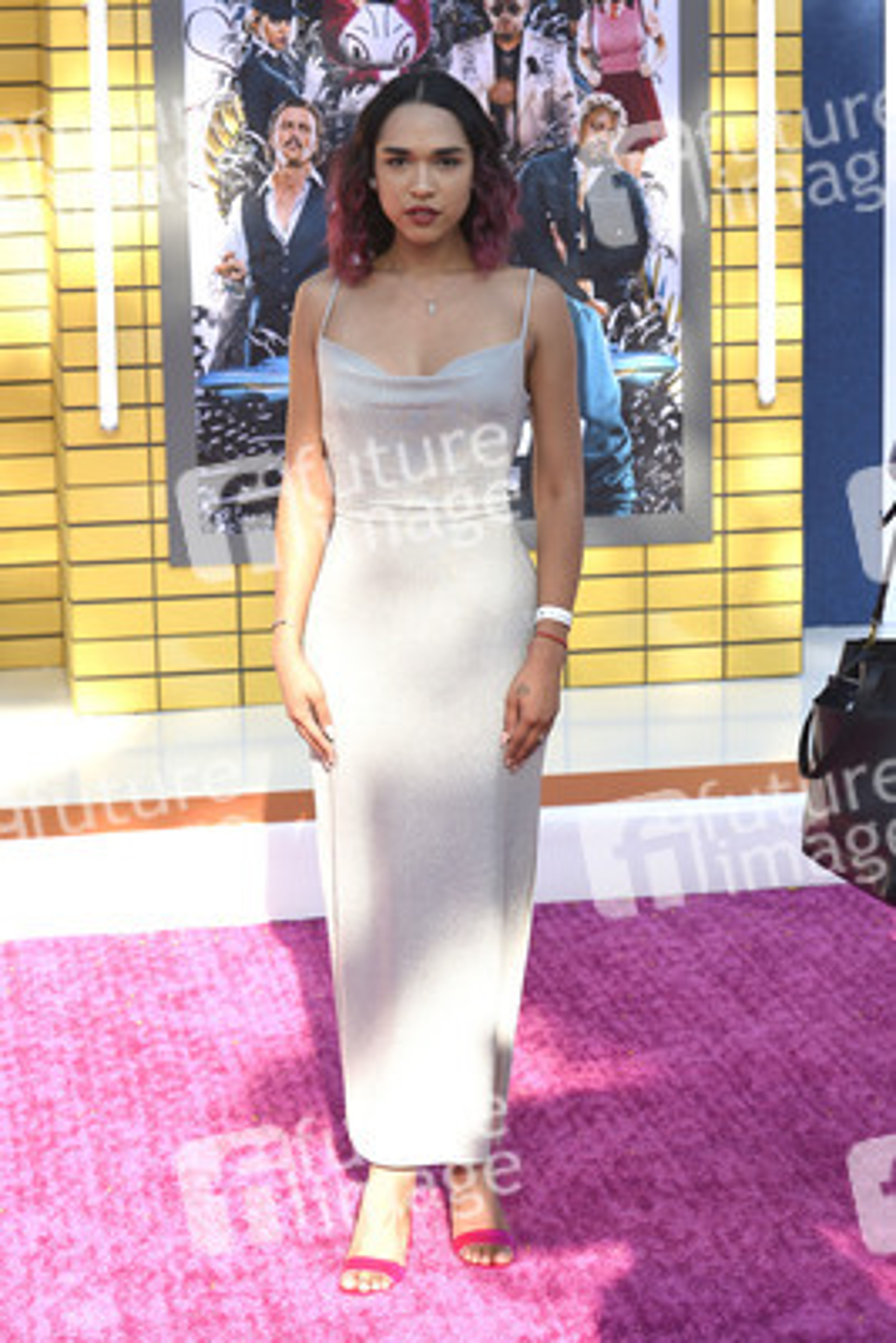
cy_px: 672
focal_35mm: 70
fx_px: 2611
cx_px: 448
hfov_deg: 19.5
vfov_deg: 28.8
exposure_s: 1/250
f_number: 7.1
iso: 200
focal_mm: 70
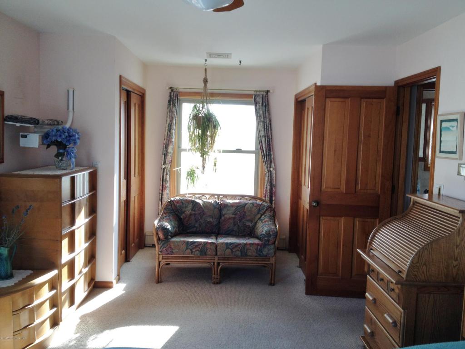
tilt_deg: -5.0
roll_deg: -1.9
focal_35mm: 35
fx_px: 470
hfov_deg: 52.6
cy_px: 174
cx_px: 232
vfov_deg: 40.7
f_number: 2.4
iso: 50
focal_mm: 4.28
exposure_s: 1/60
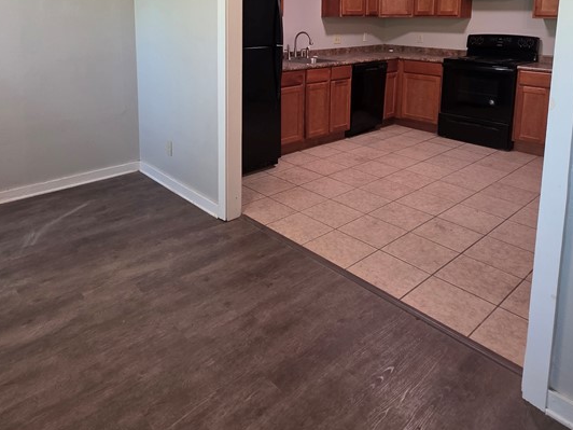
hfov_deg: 69.3
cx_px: 268
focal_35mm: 25
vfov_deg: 51.1
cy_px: 79
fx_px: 414
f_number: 1.9
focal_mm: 2.2
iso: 160
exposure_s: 1/60
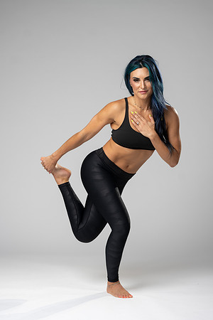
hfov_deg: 16.1
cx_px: 106
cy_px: 160
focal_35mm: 85
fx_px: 754
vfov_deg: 23.9
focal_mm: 85
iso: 200
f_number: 3.2
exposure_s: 1/160
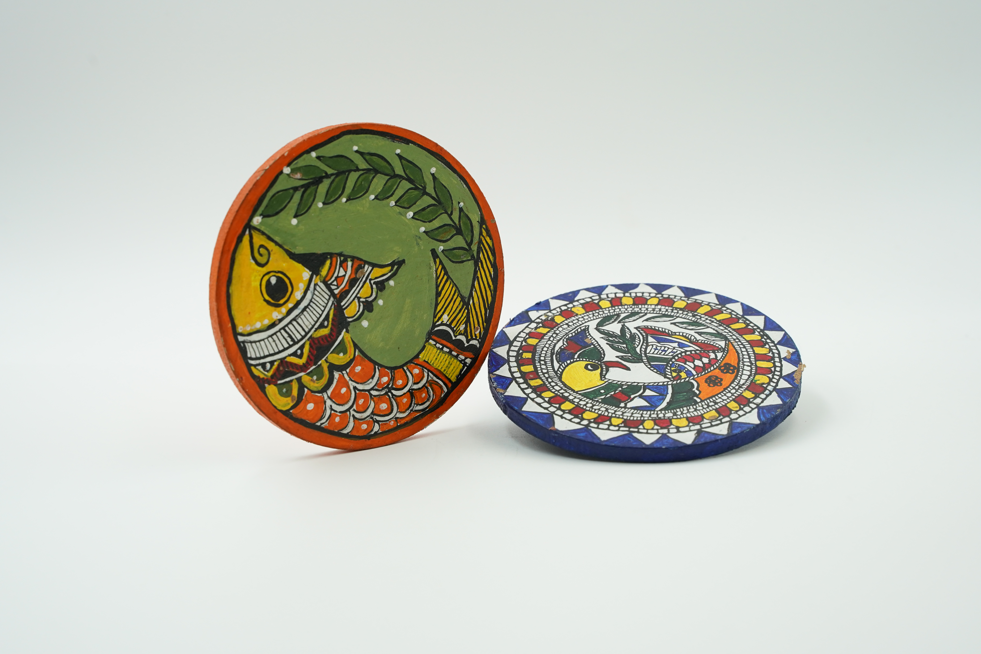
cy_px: 327
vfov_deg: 28.6
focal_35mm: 47
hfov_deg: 41.9
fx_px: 1281
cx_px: 490
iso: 1600
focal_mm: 47
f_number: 8
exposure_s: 1/125
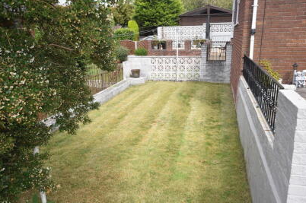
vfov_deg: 40.9
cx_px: 155
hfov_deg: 58.8
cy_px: 117
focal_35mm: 32
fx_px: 272
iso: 100
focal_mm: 18
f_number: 6.3
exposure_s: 1/160
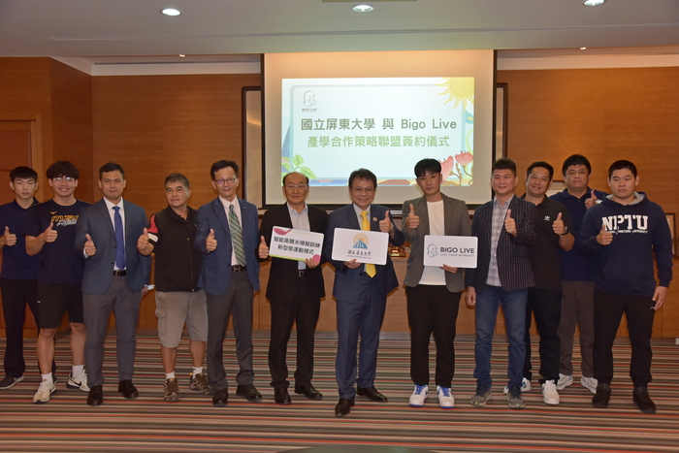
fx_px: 585
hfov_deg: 60.3
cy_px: 226
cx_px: 340
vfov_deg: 42.3
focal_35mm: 31
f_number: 5.6
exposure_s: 1/100
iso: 1250
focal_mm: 31
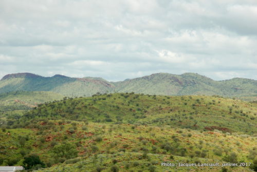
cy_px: 86
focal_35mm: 180
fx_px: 1287
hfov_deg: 11.4
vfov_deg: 7.7
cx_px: 128
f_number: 5.3
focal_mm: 120
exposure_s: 1/320
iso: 100
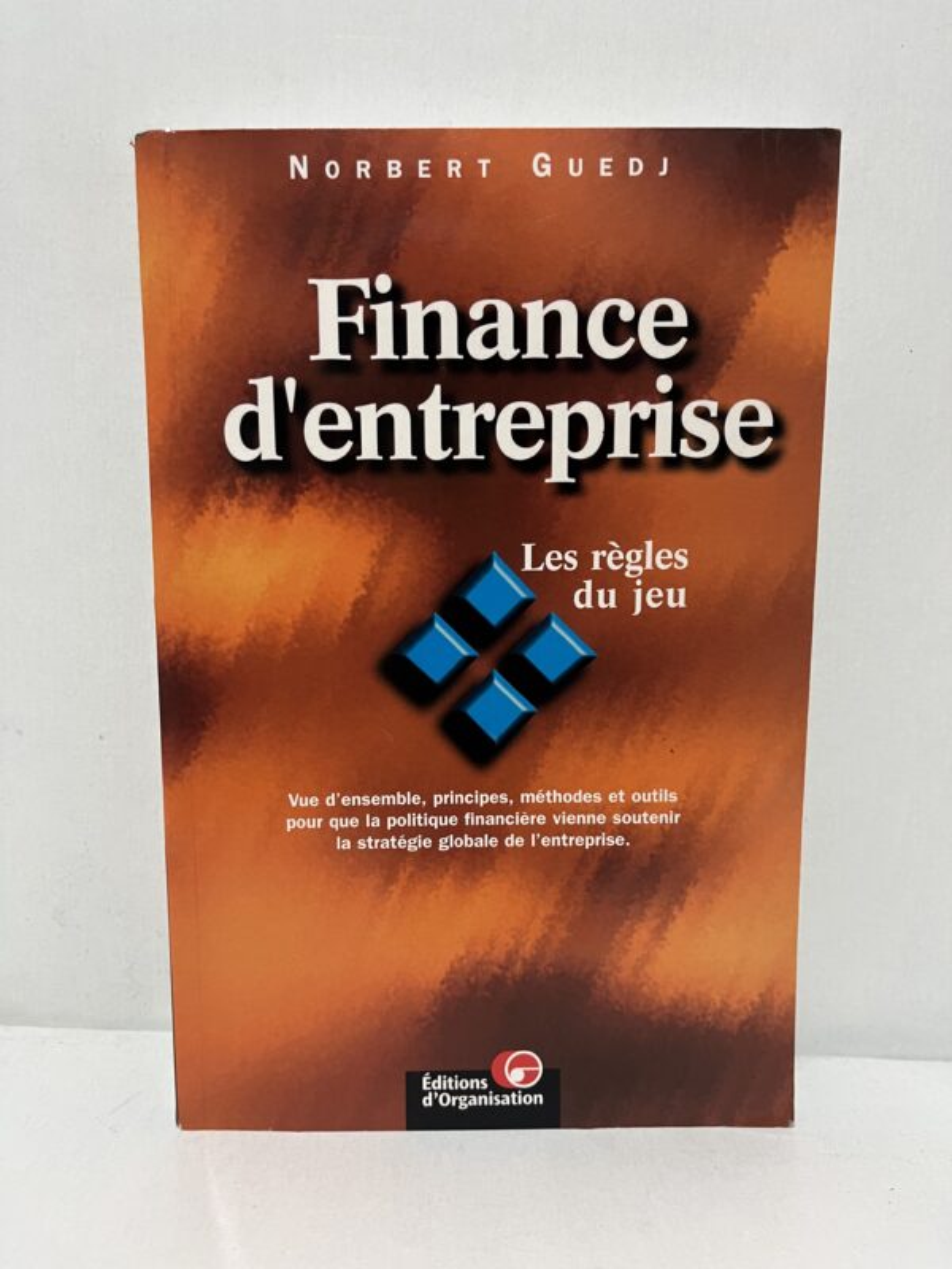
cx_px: 476
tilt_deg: -11.2
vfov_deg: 67.3
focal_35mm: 26
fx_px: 953
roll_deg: -2.4
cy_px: 634
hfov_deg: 53.1
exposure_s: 1/50
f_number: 1.6
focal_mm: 5.1
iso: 125
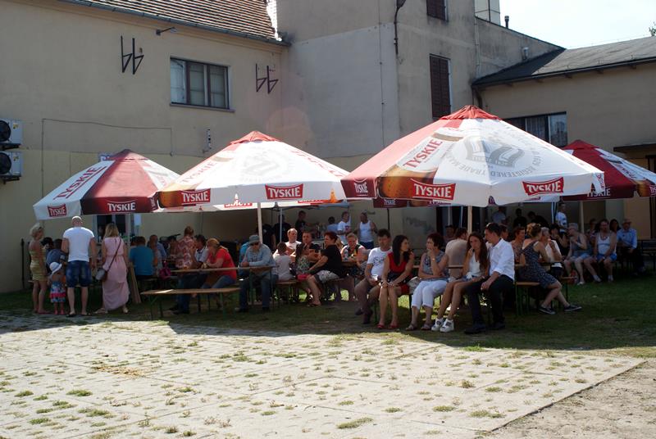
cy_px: 220
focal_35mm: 42
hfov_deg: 46.3
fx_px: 766
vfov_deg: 32.0
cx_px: 328
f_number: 10
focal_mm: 28
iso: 100
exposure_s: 1/80
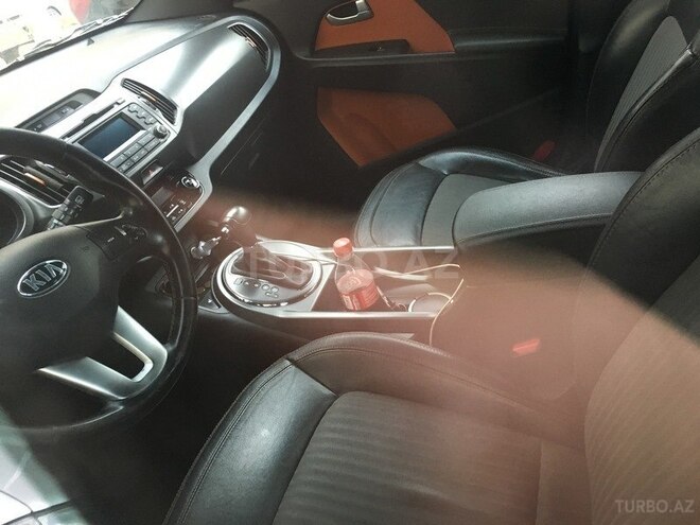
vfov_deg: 48.2
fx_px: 586
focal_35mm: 29
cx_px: 350
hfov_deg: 61.7
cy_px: 262
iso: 200
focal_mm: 4.15
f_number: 2.2
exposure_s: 1/25
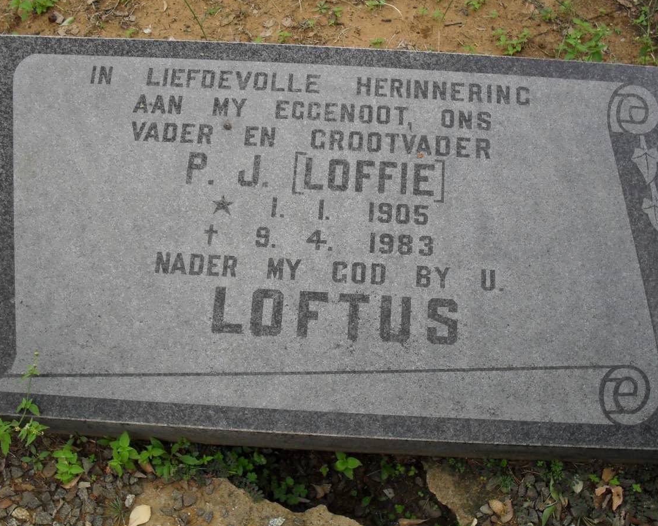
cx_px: 337
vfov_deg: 34.1
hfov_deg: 42.0
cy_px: 262
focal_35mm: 44
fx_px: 857
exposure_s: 1/180
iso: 100
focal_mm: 7.5
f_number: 3.6
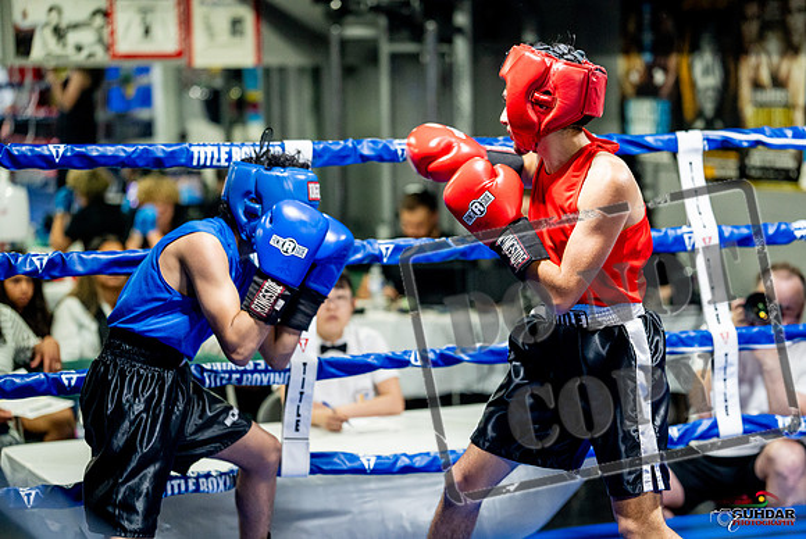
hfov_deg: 20.6
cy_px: 332
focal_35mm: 99
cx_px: 497
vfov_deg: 13.9
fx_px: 2211
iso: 4000
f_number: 2
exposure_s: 1/800
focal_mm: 80
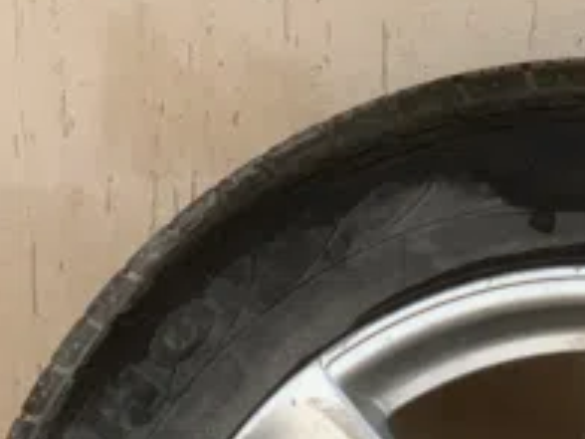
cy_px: 684
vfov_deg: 8.5
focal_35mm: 170
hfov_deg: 11.5
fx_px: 2873
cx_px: 561
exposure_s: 1/113
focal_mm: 6
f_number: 2.4
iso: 125
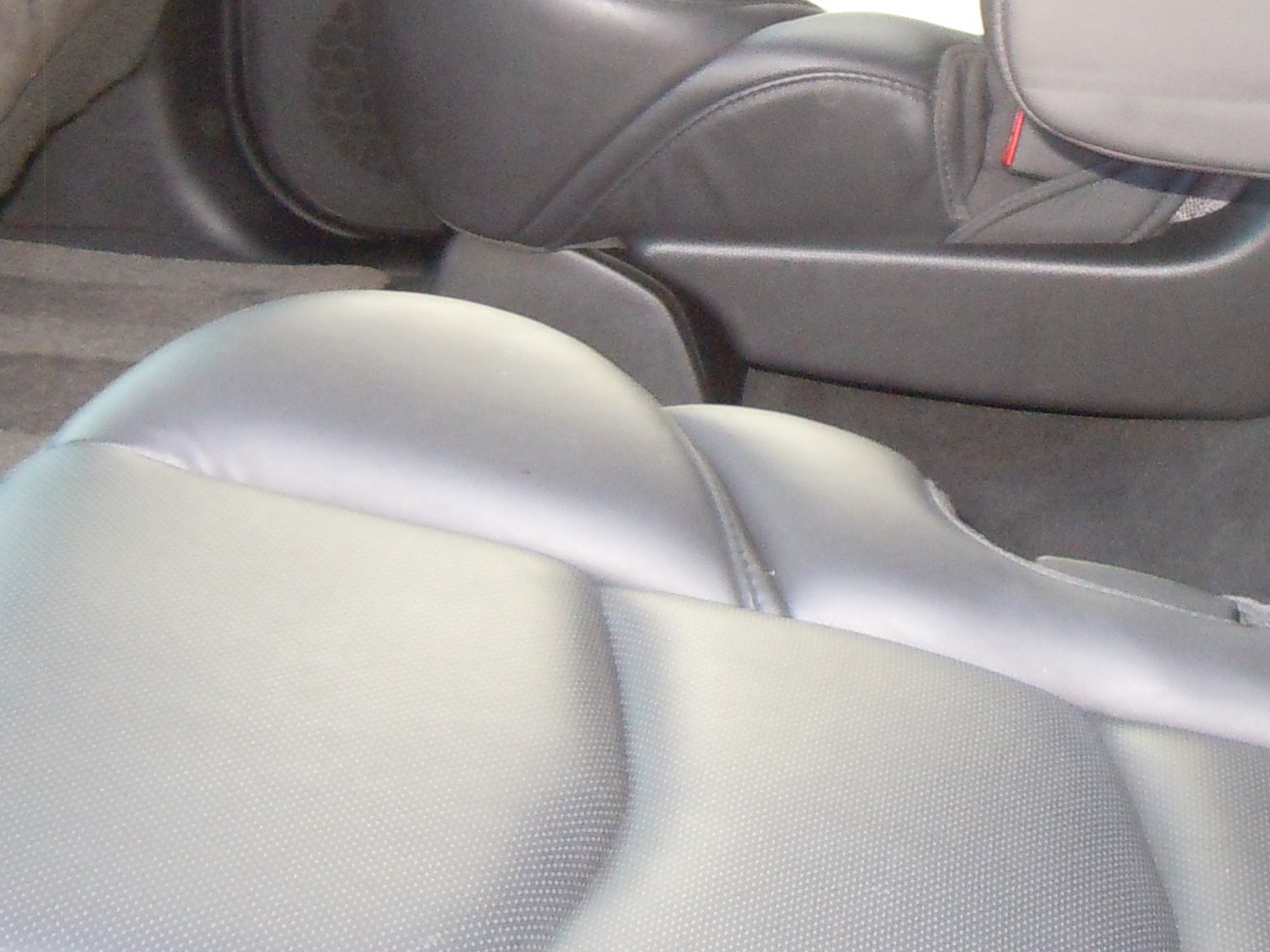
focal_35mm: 84
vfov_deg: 17.4
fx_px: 3082
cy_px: 140
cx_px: 823
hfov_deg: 23.2
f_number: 3.5
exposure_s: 1/30
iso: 400
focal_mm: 5.4
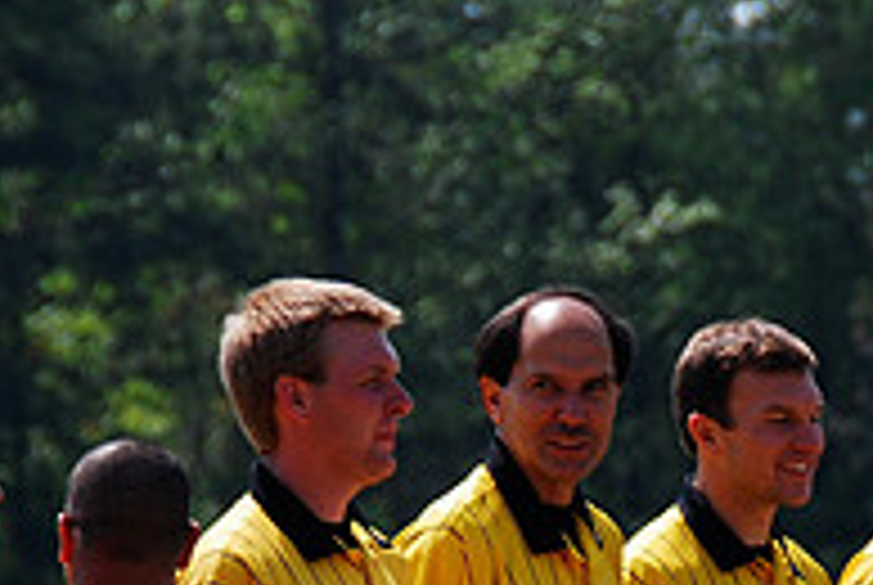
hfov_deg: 3.1
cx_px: 612
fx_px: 16321
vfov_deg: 2.1
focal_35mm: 672
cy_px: 644
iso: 100
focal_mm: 150
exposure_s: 1/320
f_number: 5.6
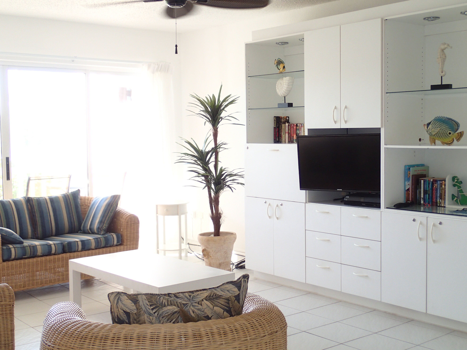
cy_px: 175
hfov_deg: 41.2
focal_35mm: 46
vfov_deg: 31.5
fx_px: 621
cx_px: 234
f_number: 3.1
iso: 200
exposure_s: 1/60
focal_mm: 8.41
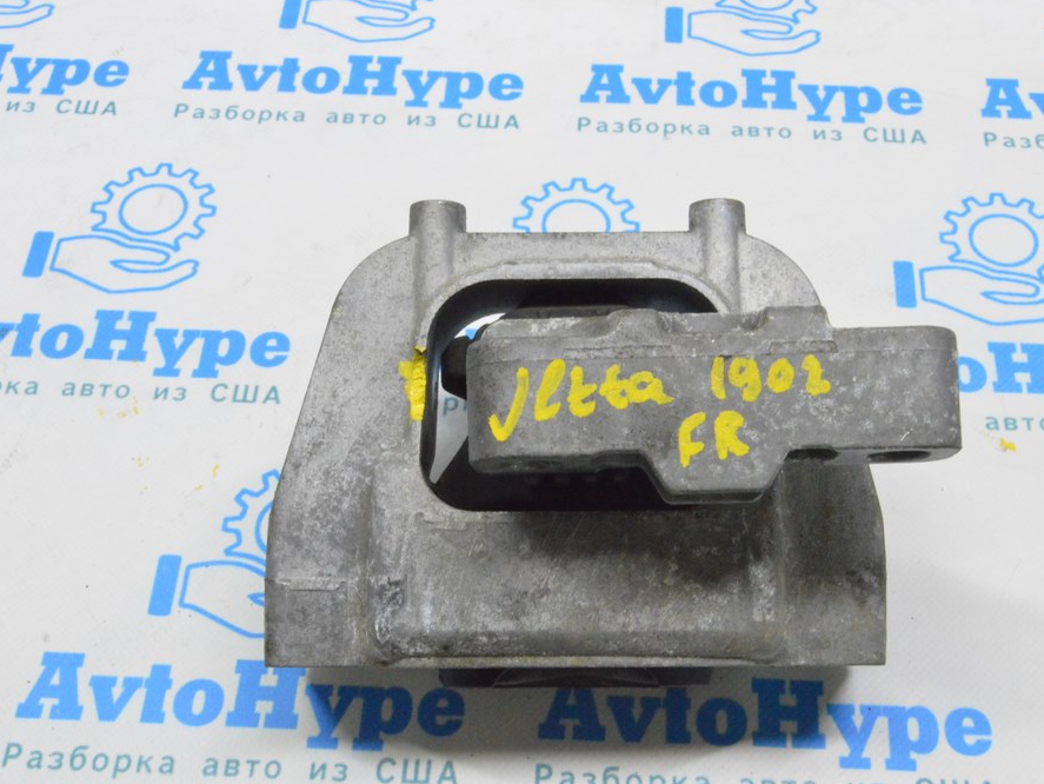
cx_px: 589
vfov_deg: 28.3
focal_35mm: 52
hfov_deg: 37.0
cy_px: 393
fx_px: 1555
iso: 6400
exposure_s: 1/20
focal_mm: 31
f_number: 20
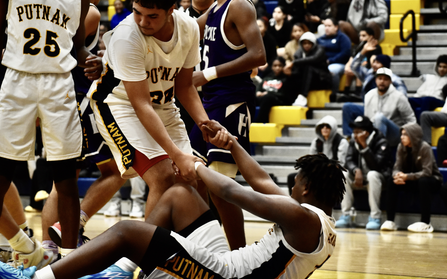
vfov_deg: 9.3
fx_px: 1718
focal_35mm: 141
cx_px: 224
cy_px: 132
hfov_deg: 14.8
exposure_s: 1/200
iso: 1600
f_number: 5.6
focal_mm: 92
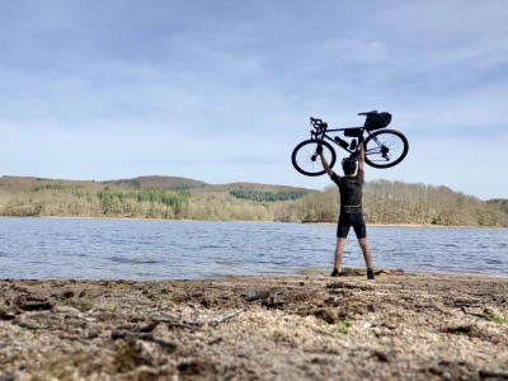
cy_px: 190
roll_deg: +1.0
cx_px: 254
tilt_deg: +4.9
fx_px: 411
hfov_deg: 63.4
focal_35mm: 28
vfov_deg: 49.7
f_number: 1.8
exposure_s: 1/2315
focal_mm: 3.99
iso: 32
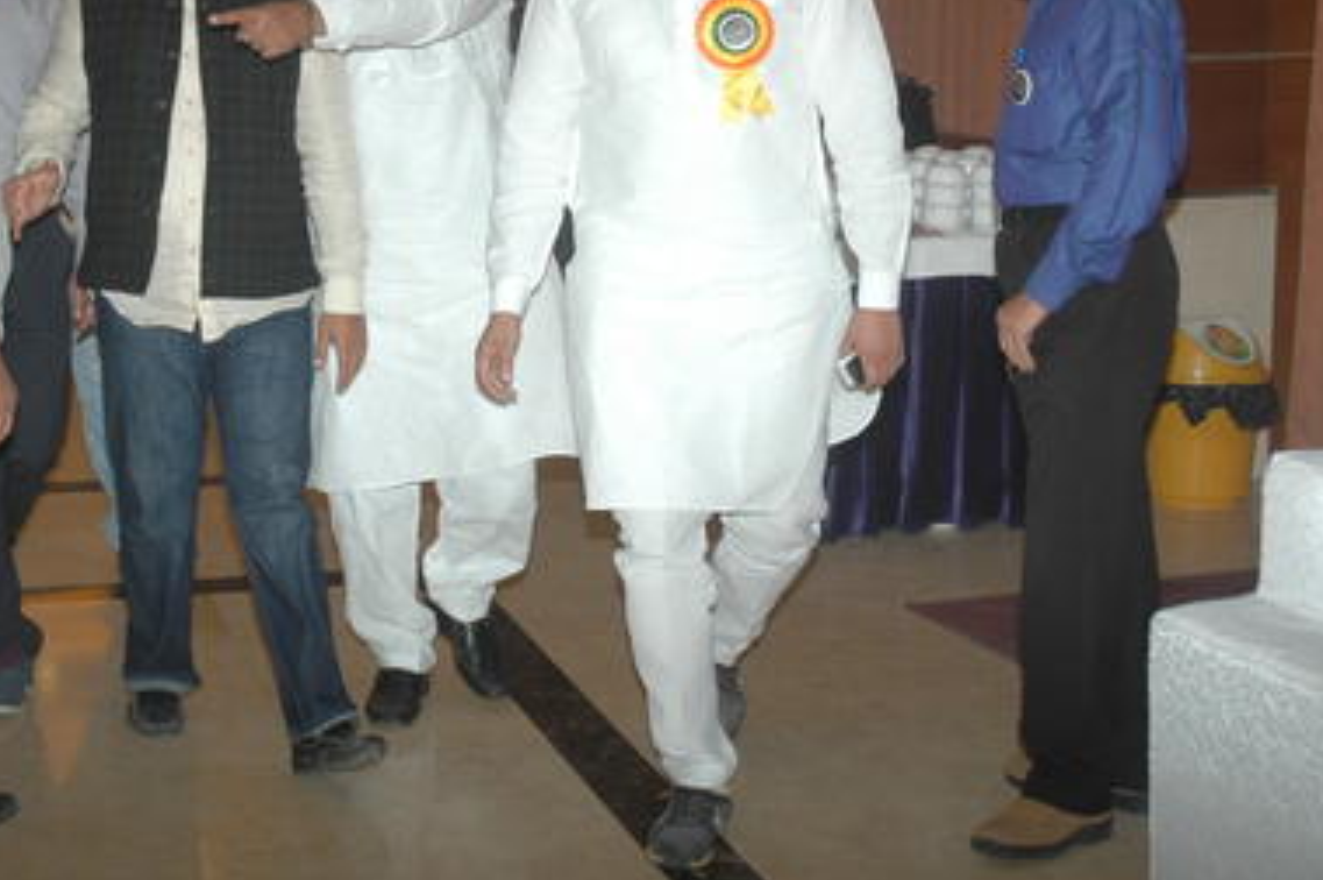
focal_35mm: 69
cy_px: 271
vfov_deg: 19.7
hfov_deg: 29.1
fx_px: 2526
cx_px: 398
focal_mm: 29
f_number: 4.5
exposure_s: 1/60
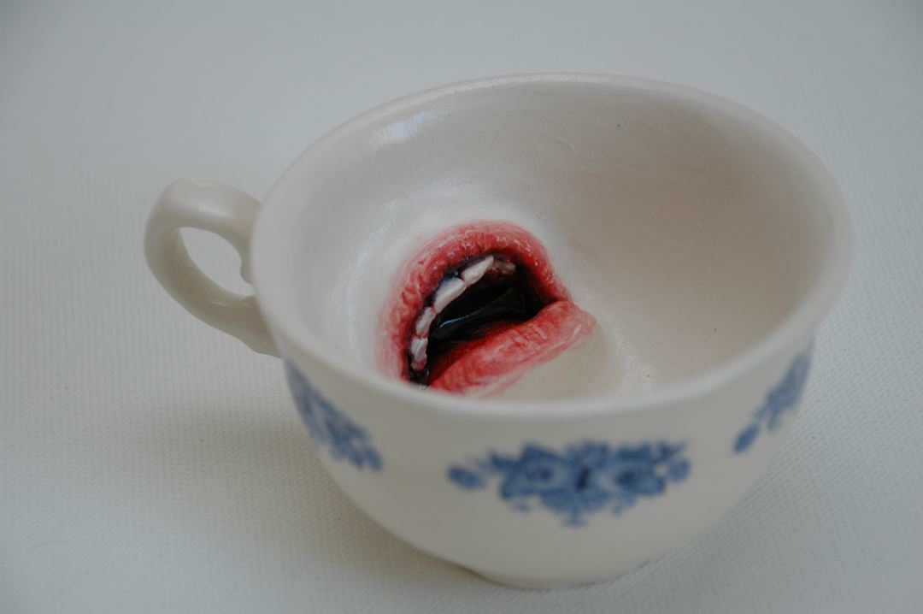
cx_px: 462
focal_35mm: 120
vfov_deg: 11.4
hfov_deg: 17.1
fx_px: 3074
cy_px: 307
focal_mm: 80
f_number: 5.6
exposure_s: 1/80
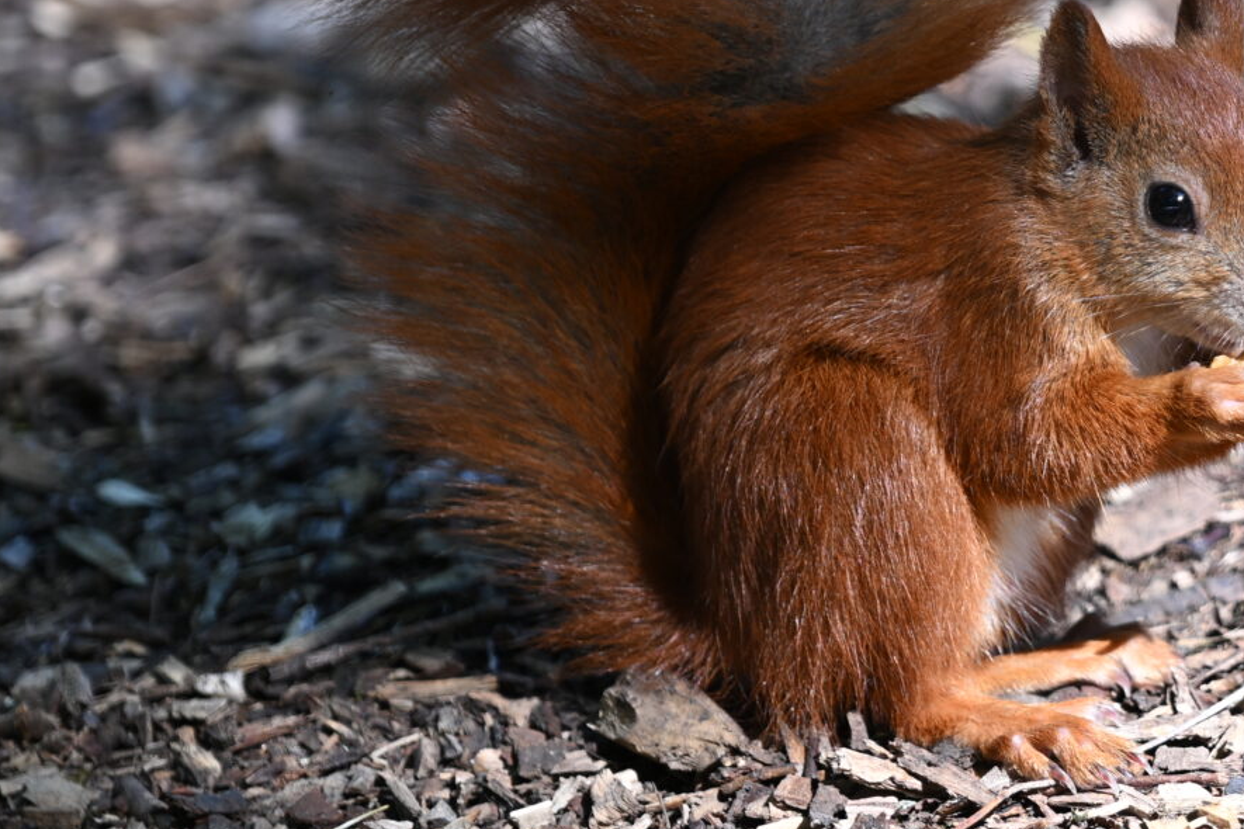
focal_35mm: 347
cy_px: 270
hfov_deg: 5.9
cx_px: 1229
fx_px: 11990
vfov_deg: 4.0
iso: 140
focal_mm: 120
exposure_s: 1/125
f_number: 4
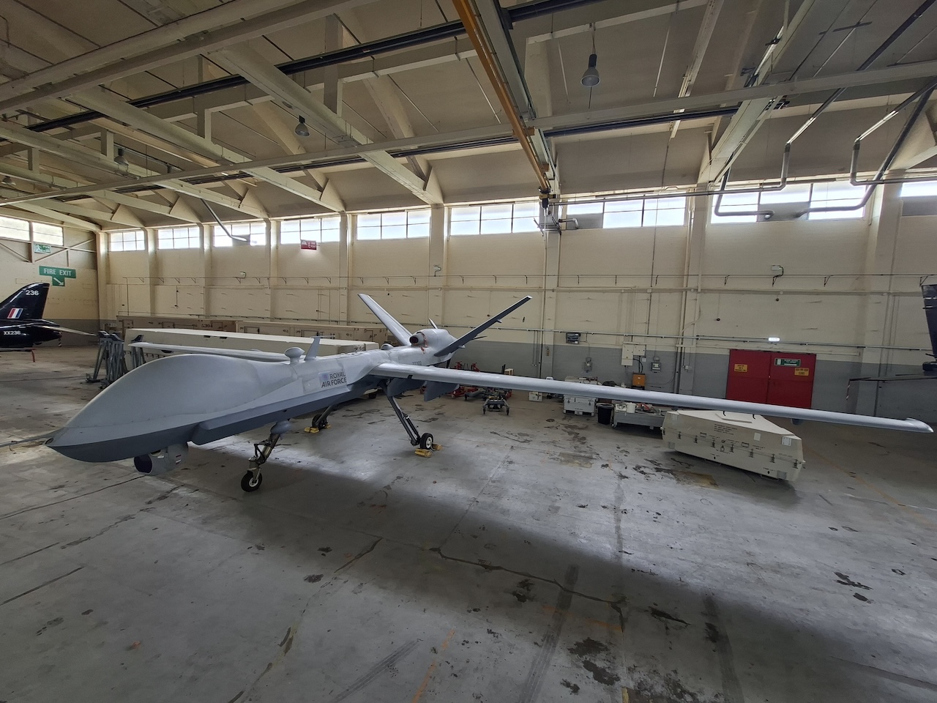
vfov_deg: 89.9
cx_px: 468
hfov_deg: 106.2
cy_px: 352
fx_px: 352
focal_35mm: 13
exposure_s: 1/50
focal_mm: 1.74
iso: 200
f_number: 2.2
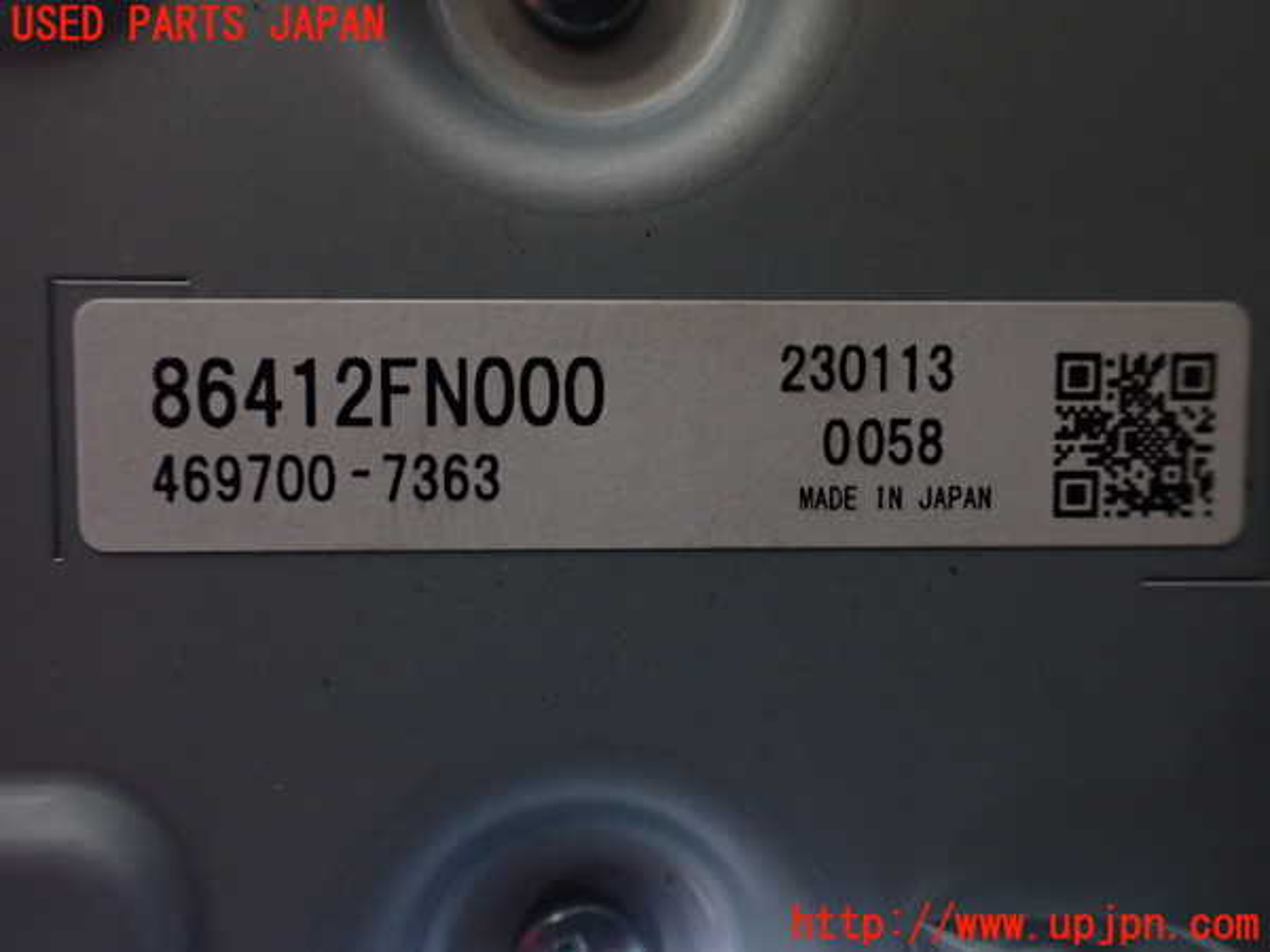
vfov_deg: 46.8
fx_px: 1101
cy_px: 476
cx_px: 635
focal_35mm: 30
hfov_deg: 60.0
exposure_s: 1/125
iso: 500
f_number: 2.3
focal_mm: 5.4
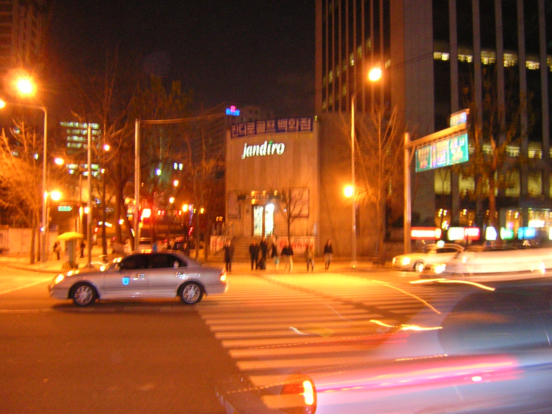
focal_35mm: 36
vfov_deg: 39.7
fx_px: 574
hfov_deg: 51.4
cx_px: 276
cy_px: 207
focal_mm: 4.7
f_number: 2.6
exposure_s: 1/3.5
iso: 400
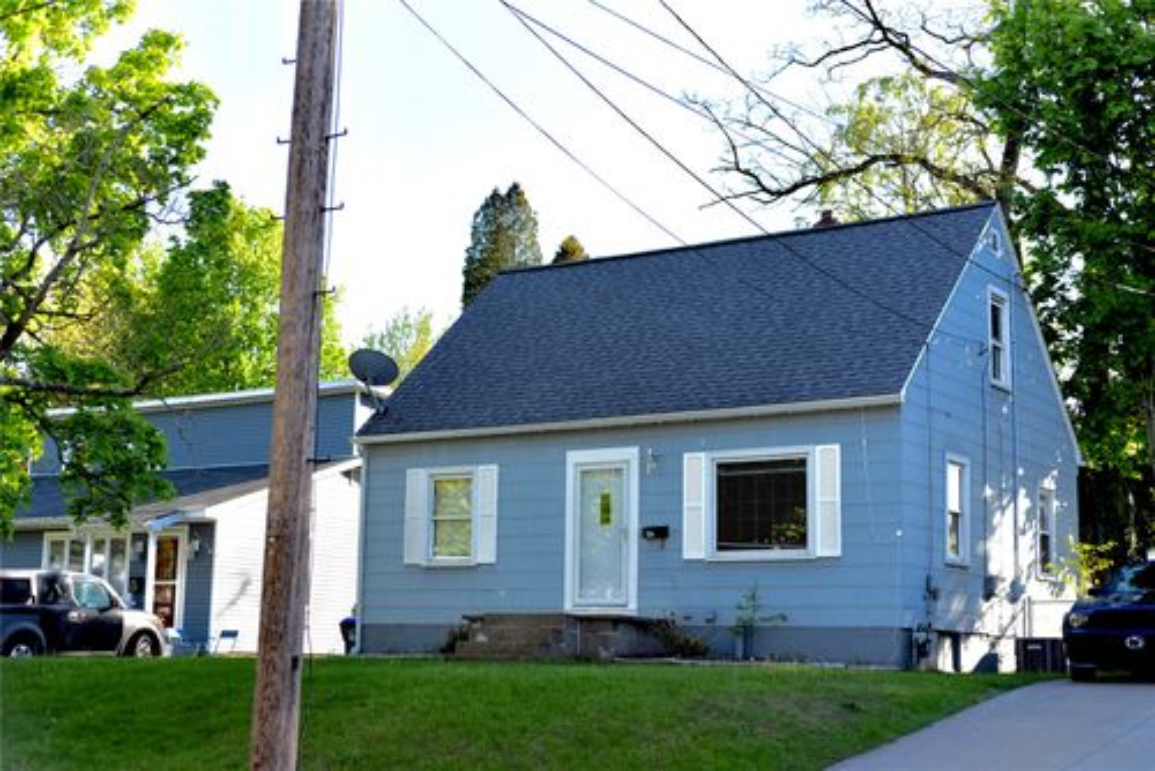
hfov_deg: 39.6
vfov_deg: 27.0
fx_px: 1605
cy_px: 386
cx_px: 578
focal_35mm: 50
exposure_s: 1/3200
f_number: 3.2
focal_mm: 50
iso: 320
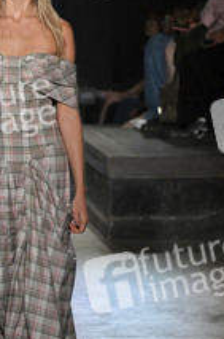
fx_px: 3601
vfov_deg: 5.4
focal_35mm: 384
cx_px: 21
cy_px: 196
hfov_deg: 3.6
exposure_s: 1/400
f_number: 7.1
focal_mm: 170
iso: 2500
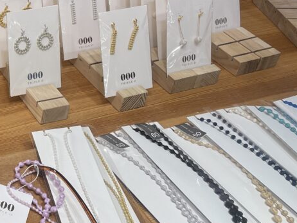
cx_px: -98
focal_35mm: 72
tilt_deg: -34.3
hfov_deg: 23.6
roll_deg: -2.9
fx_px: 618
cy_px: 37
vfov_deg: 20.2
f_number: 1.6
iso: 40
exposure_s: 1/225
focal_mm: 4.2
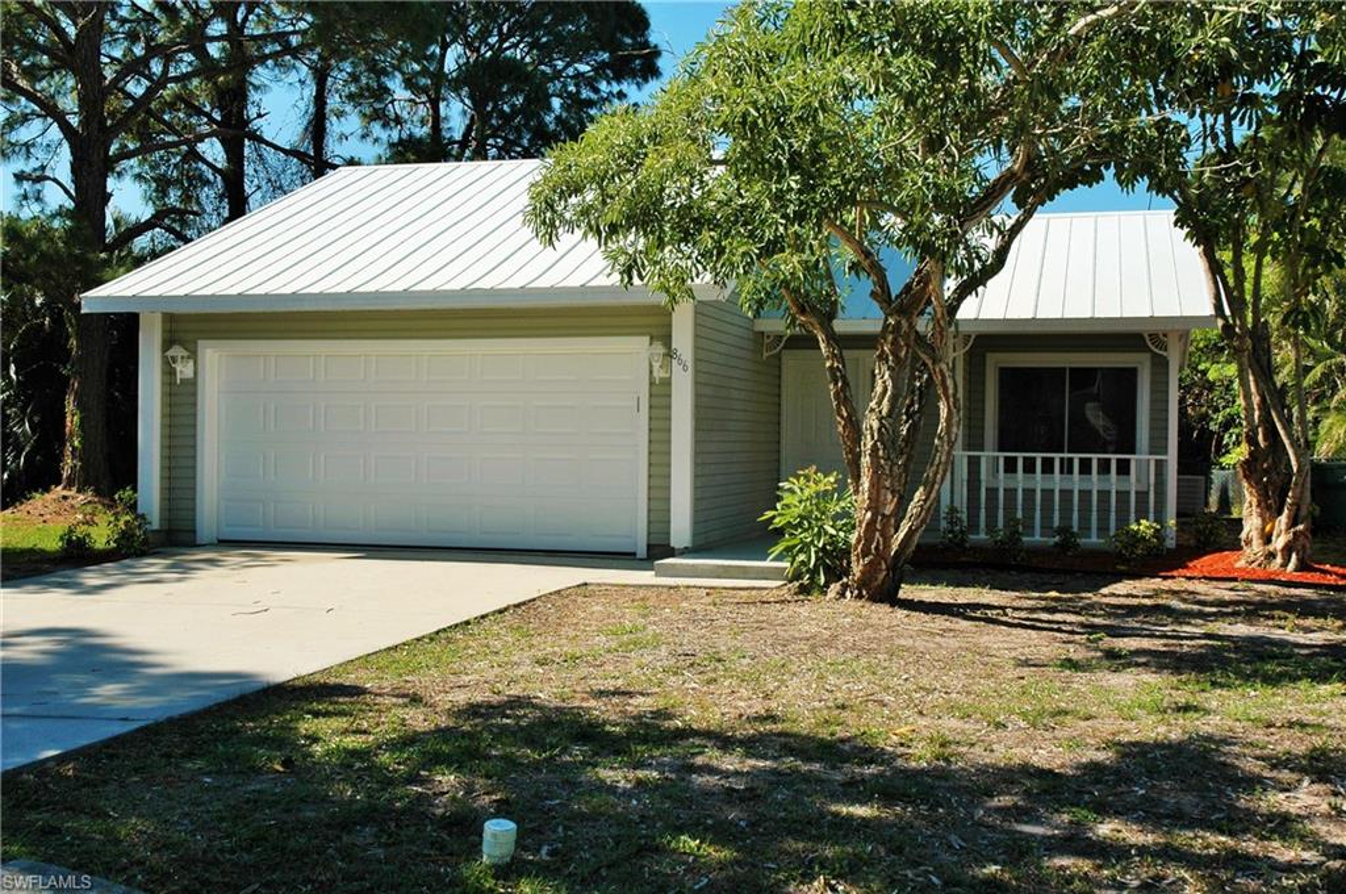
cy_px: 447
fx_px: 1512
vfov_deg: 32.9
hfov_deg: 48.0
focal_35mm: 40
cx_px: 673
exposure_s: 1/320
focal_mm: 27
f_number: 9
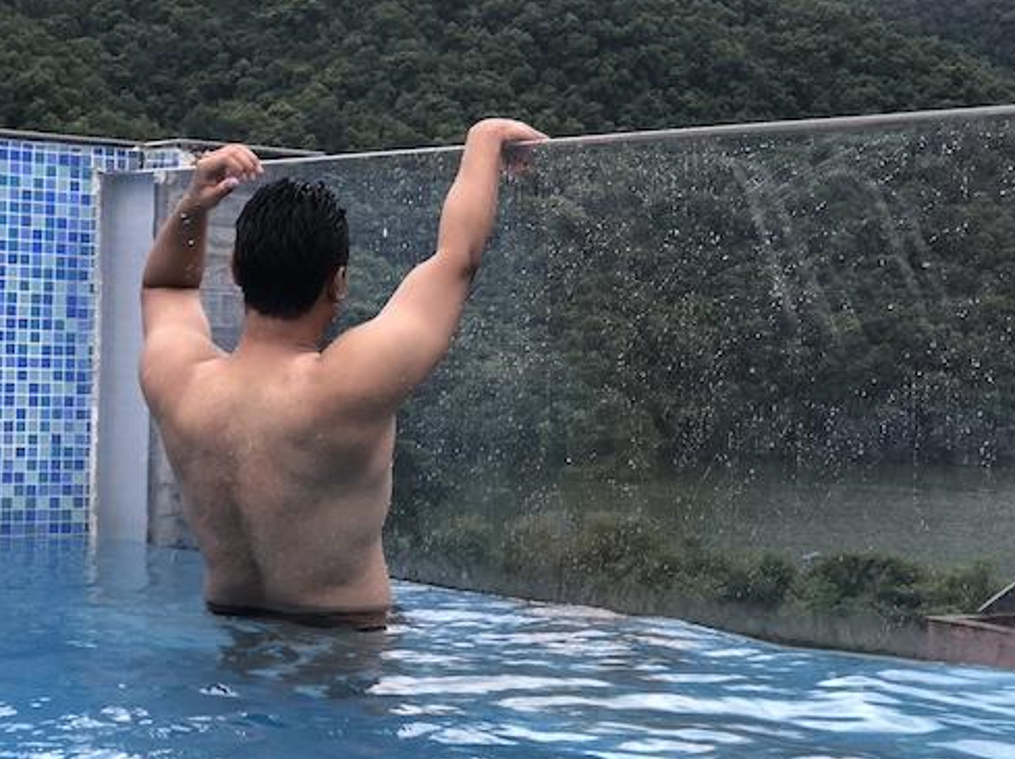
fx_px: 2461
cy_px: 446
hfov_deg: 23.2
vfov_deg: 17.5
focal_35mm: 84
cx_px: 664
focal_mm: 6.6
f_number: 2.8
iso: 20
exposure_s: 1/120
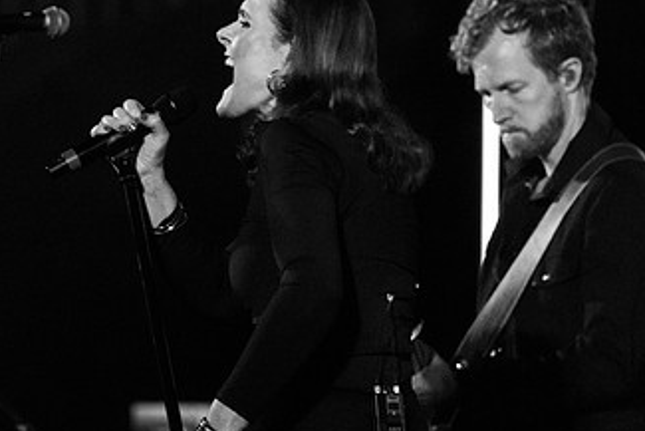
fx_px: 12063
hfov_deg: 3.1
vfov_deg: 2.0
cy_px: 147
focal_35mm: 673
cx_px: 153
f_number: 5.6
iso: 4000
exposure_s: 1/160
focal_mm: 350
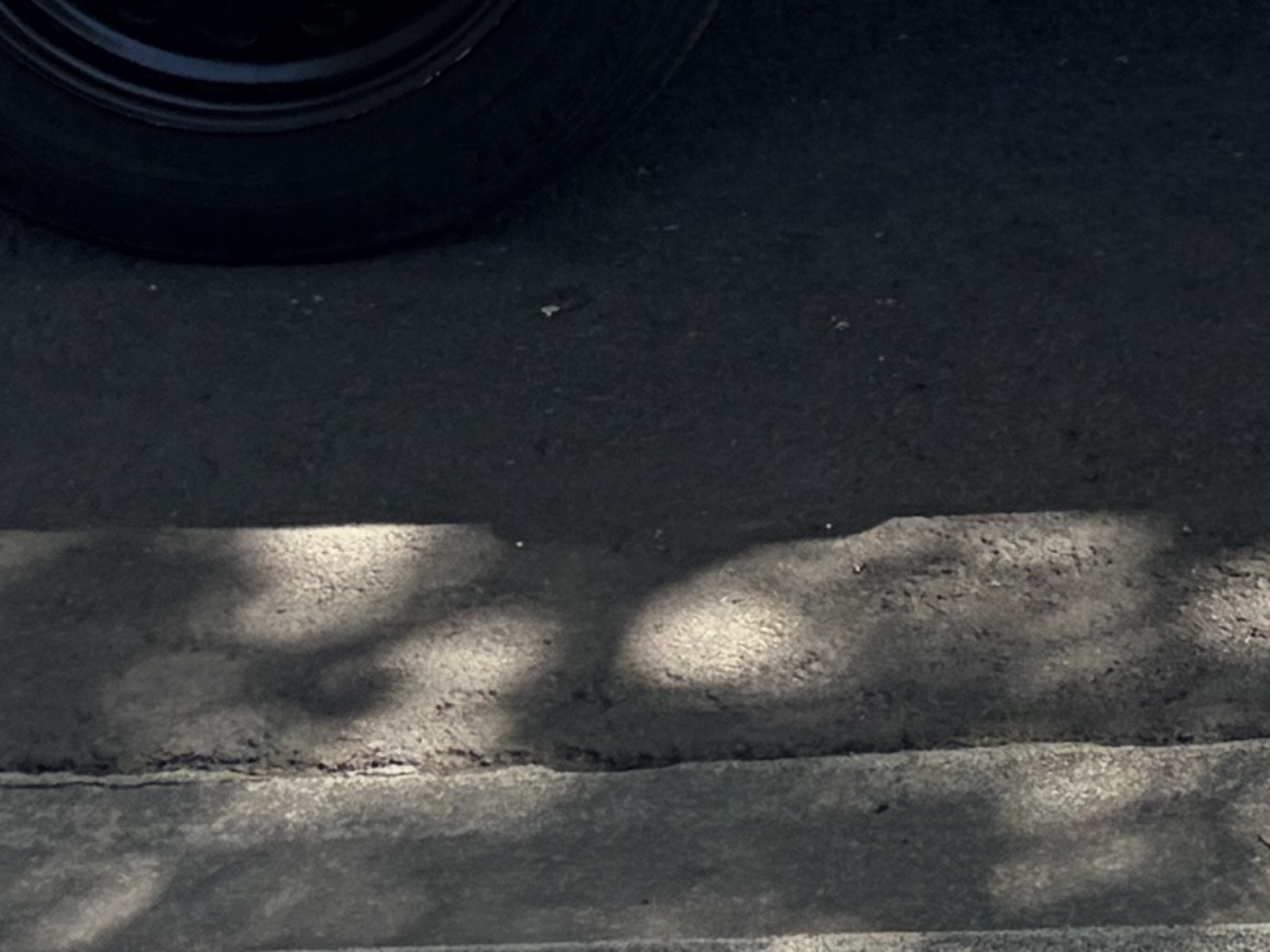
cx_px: 2149
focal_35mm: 153
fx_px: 5613
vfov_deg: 9.1
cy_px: -959
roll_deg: -0.2
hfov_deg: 12.1
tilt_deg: -10.2
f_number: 1.6
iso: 64
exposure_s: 1/1337
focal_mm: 5.96
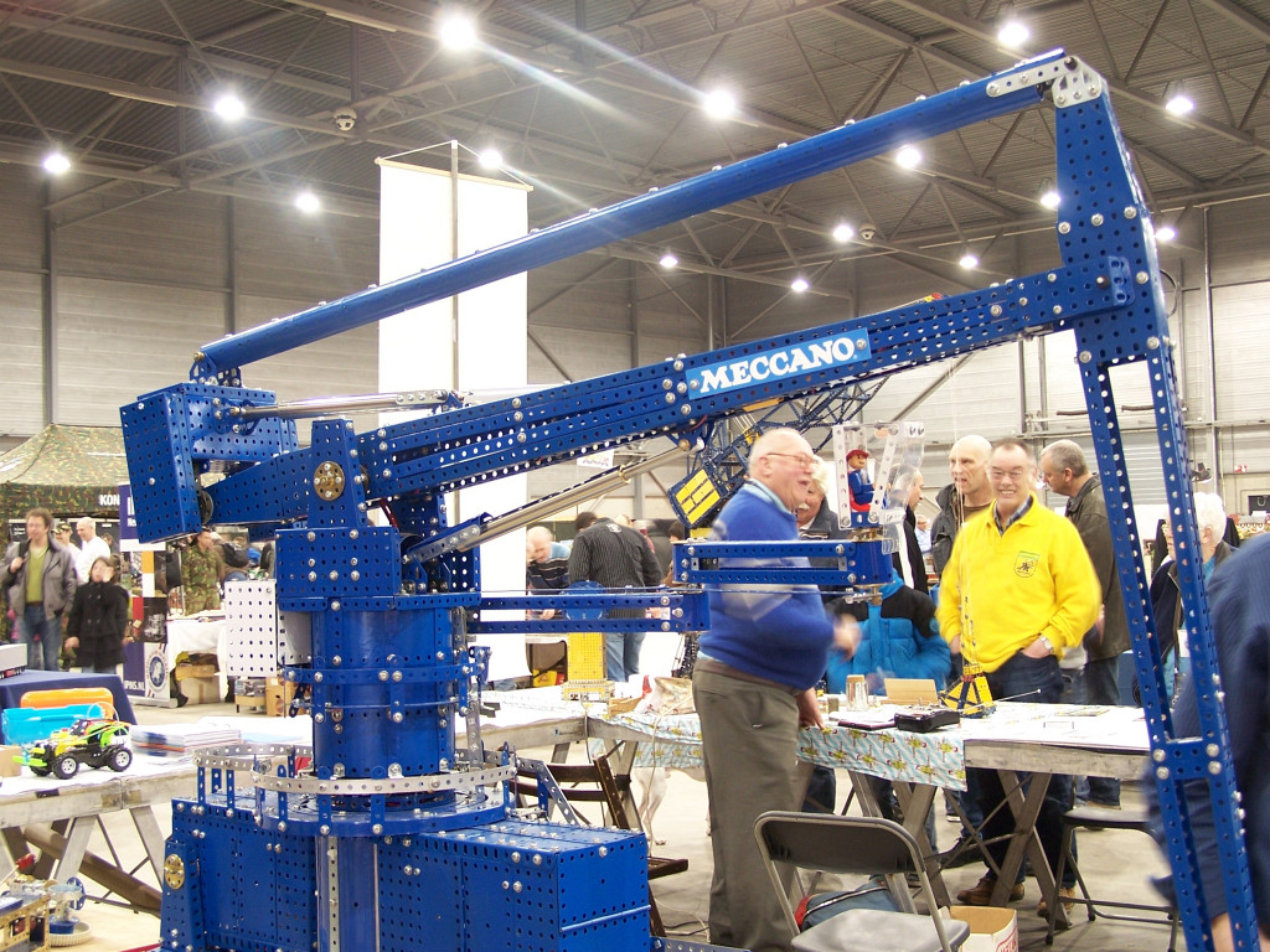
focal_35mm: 48
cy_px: 476
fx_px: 1761
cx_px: 635
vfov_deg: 30.3
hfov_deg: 39.7
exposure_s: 1/2
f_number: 3
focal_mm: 8
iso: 80
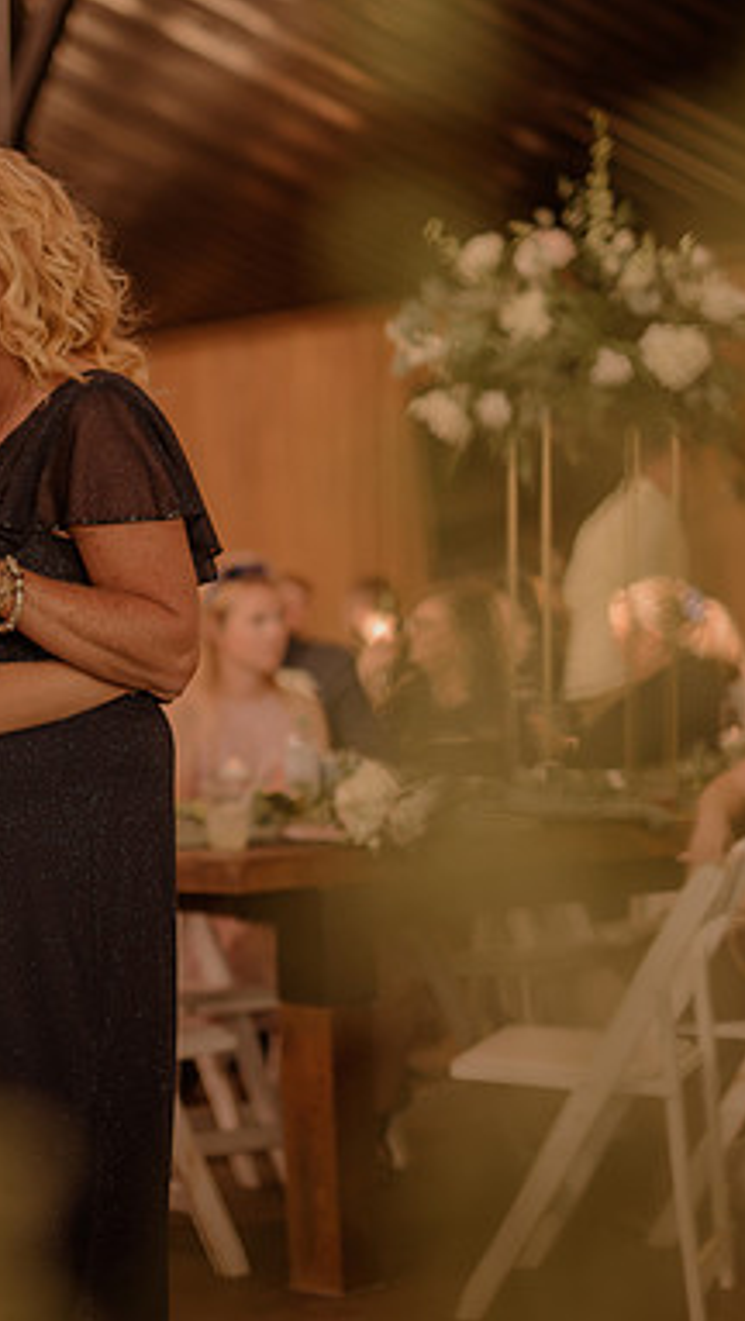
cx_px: 85
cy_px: 726
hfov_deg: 13.1
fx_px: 3225
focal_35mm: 92
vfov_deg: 23.1
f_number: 2
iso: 200
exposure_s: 1/200
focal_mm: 50
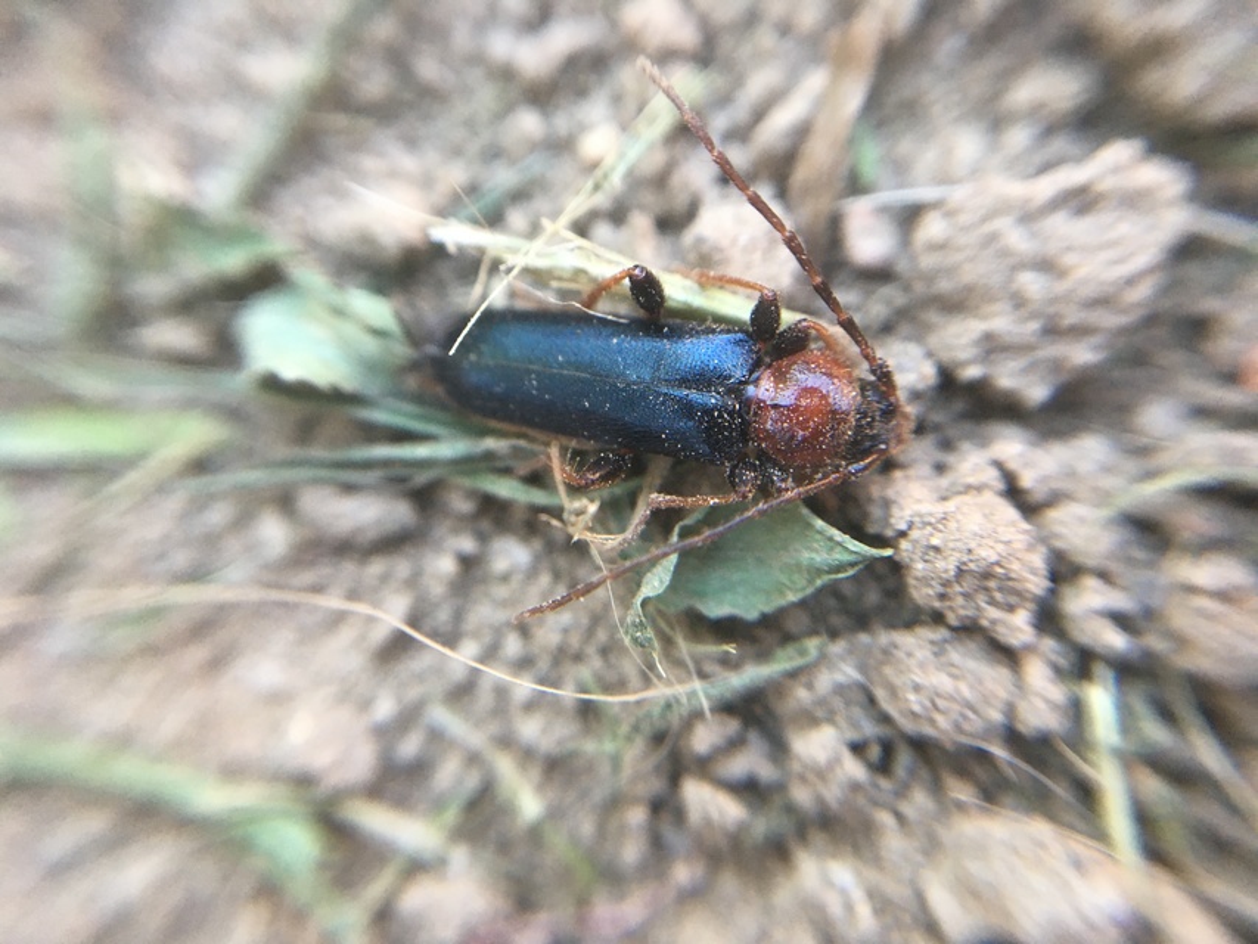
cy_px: 472
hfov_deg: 61.7
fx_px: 1054
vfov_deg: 48.2
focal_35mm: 29
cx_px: 629
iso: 64
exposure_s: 1/33
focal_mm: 4.15
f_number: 2.2
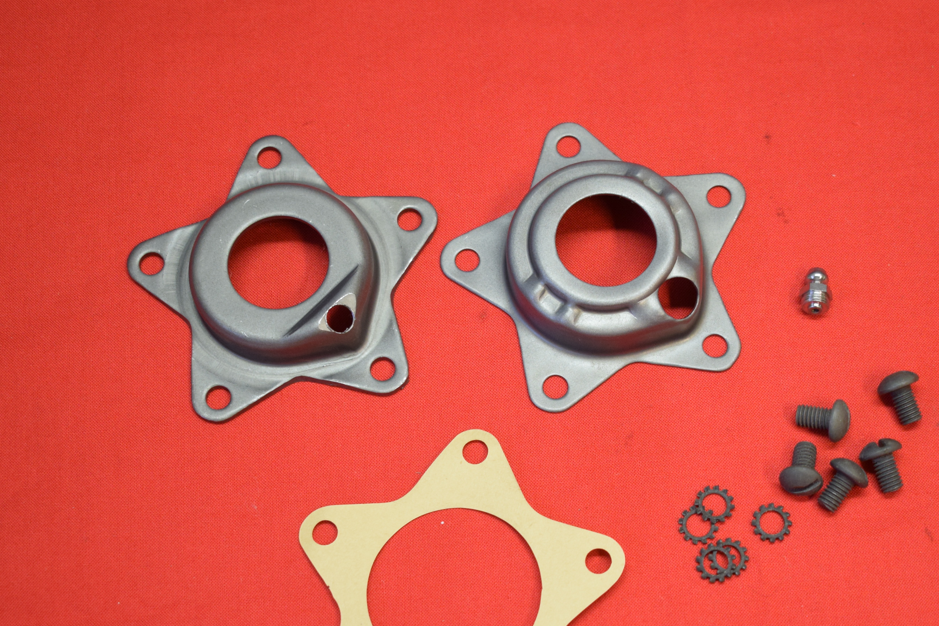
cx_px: 564
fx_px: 1826
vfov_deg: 19.4
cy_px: 417
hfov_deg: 28.8
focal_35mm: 70
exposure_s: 1/60
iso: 800
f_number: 5
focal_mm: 34
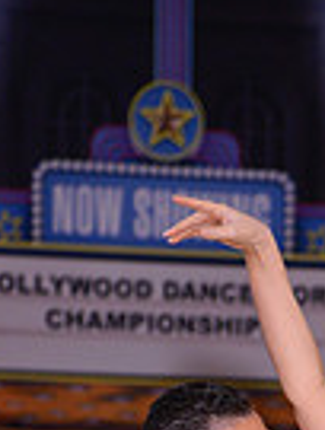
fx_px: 5644
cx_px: 444
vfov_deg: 4.3
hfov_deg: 3.3
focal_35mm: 453
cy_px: 787
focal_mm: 110
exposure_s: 1/250
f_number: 4
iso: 1600
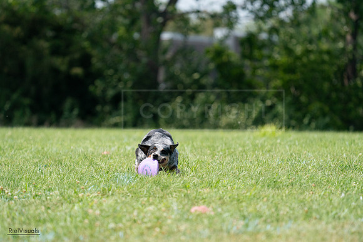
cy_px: 121
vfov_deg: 3.9
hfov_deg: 5.9
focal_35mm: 350
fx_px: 3530
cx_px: 182
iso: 1600
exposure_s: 1/4000
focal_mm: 350
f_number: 6.3
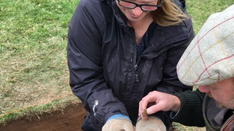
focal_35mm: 43
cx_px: 153
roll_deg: -4.2
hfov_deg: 46.7
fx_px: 267
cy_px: 97
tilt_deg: -37.3
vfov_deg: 27.4
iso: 25
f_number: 2.2
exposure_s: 1/100
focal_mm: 4.15
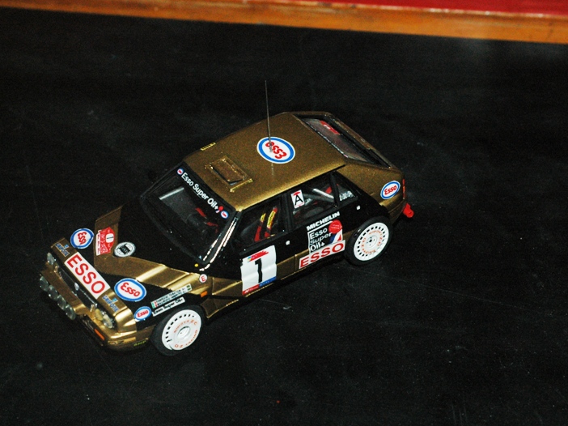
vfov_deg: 12.9
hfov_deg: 17.1
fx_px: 1886
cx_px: 272
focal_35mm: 115
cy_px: 213
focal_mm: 70
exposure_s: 1/125
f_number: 10
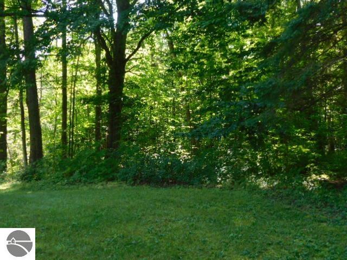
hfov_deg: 46.8
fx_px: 401
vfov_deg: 36.0
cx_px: 174
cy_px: 130
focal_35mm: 40
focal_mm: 7.1
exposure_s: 1/60
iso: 125
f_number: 3.6
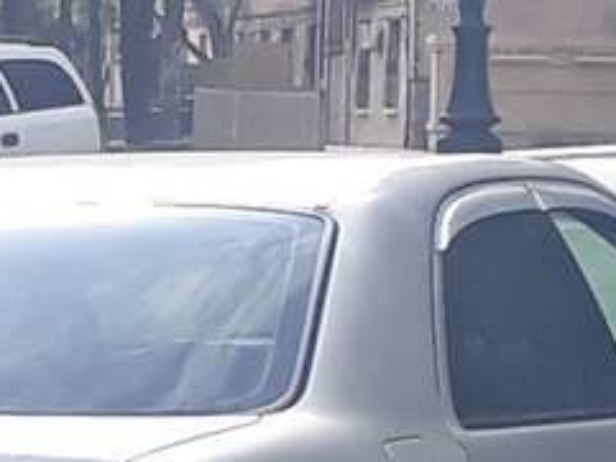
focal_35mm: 74
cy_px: 507
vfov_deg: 19.1
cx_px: 158
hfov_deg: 26.0
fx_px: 1318
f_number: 1.9
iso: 40
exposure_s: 1/655
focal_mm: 3.6
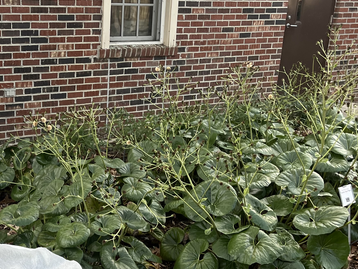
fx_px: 620
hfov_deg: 31.5
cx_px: 79
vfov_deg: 23.8
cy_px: 237
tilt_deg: -22.5
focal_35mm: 60
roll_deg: -0.8
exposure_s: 1/288
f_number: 1.6
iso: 40
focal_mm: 5.1
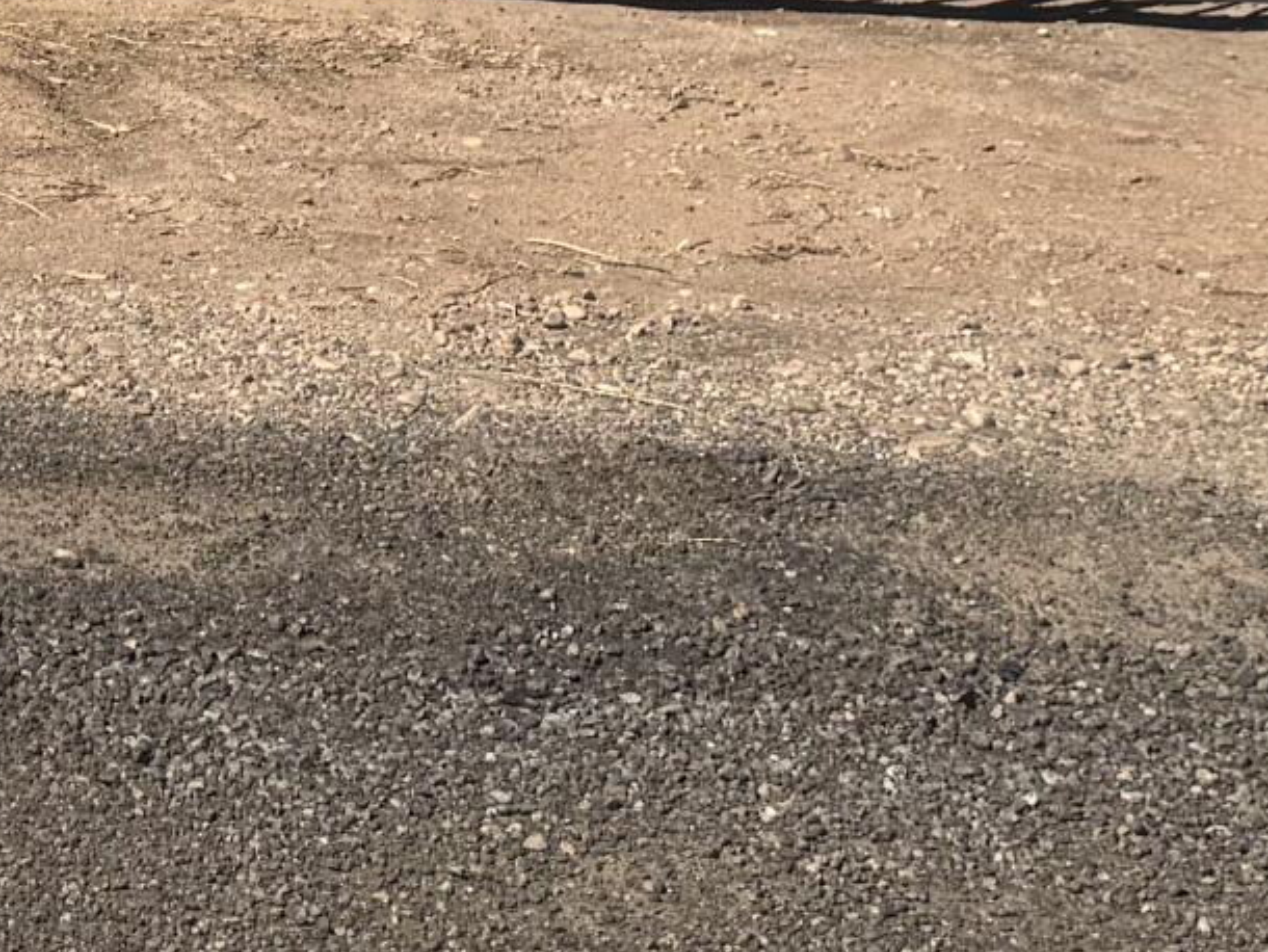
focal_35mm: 118
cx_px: 127
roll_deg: -0.2
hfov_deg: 16.5
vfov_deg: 11.9
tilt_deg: -3.0
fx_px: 4324
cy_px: -584
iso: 80
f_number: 1.78
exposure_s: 1/6410
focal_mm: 6.76
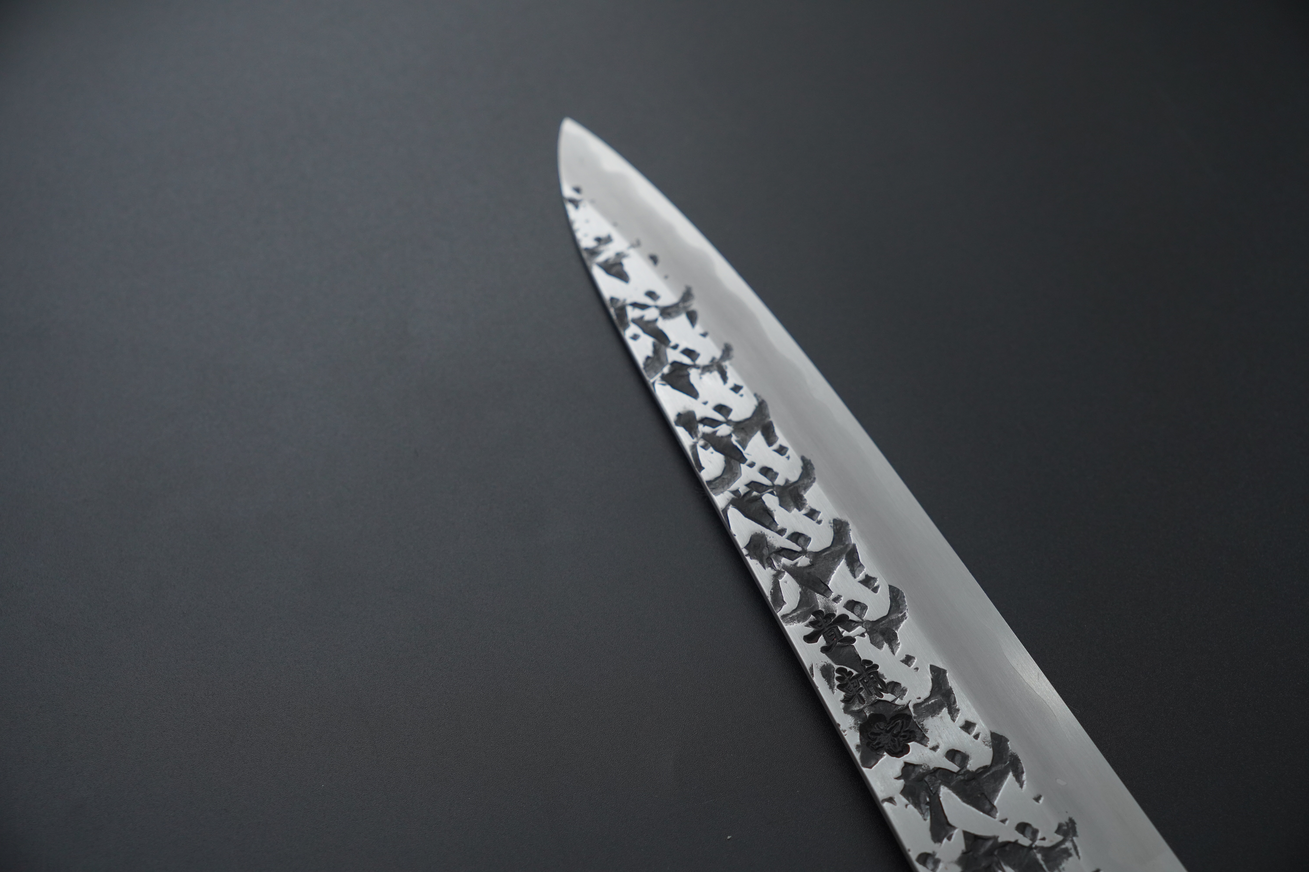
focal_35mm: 48
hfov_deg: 41.4
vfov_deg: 28.2
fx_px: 1734
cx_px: 654
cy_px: 436
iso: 500
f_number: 5
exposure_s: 1/160
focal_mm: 31.8
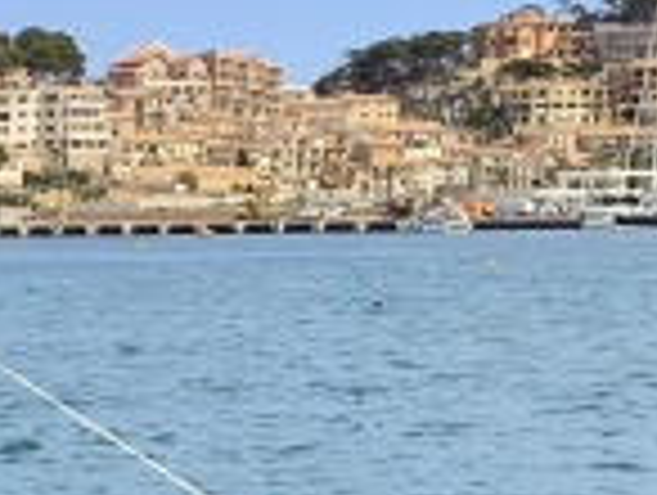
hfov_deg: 12.4
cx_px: -464
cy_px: 628
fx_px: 2795
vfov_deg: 9.9
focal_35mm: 147
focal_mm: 4.71
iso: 50
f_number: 1.7
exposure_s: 1/1753
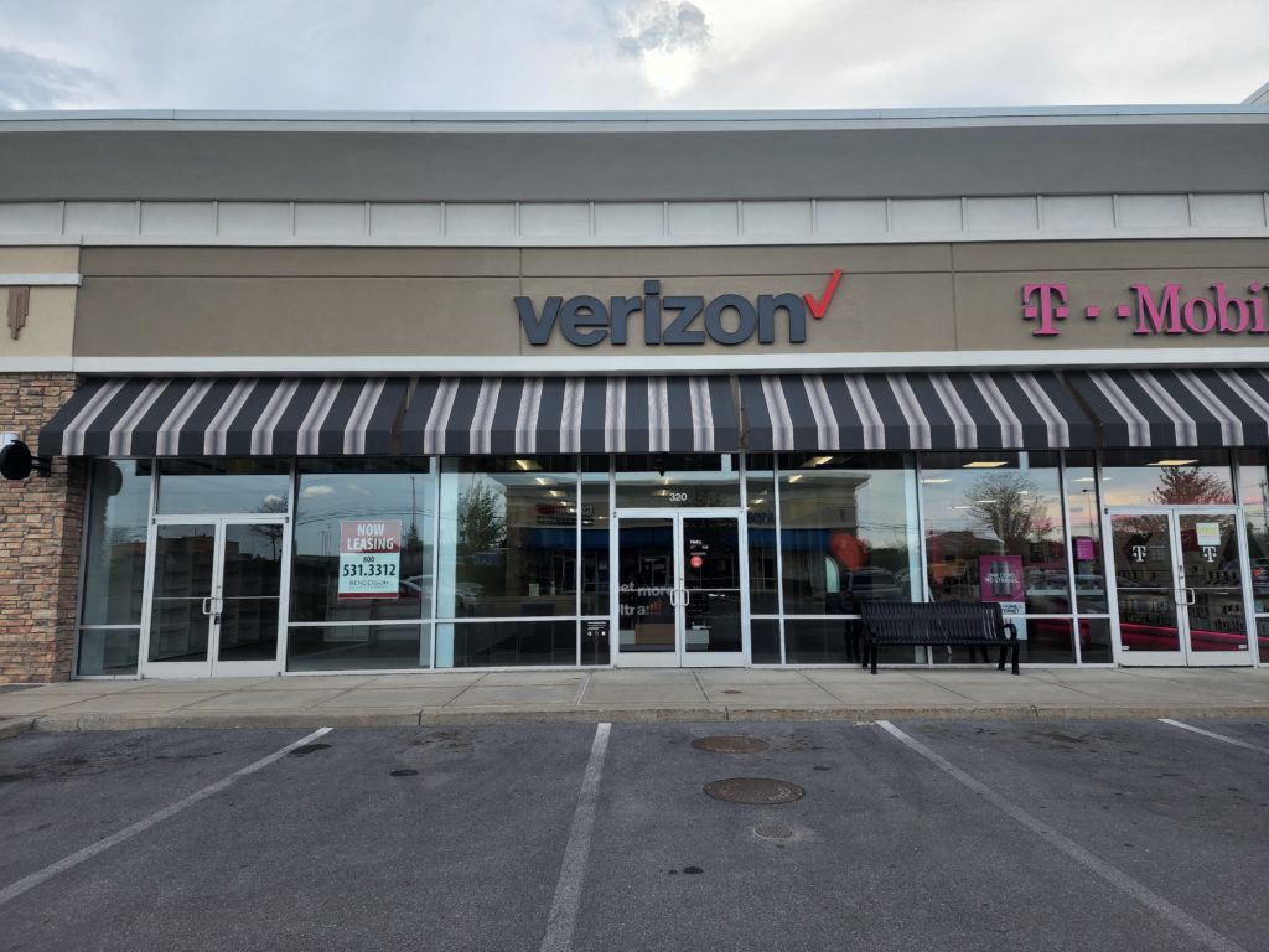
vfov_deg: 58.9
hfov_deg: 73.9
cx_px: 634
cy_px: 476
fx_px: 843
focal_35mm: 23
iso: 12
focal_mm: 6.4
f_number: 1.8
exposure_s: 1/460
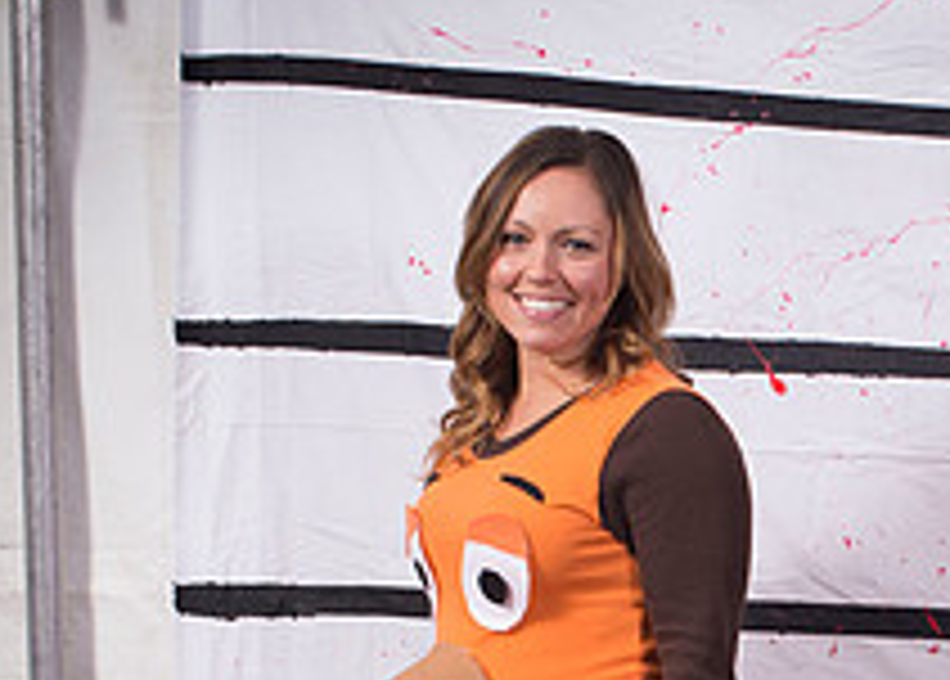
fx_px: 4050
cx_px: 1018
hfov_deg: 13.1
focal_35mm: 150
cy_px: 823
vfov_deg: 9.5
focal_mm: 50
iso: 500
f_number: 9
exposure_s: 1/100
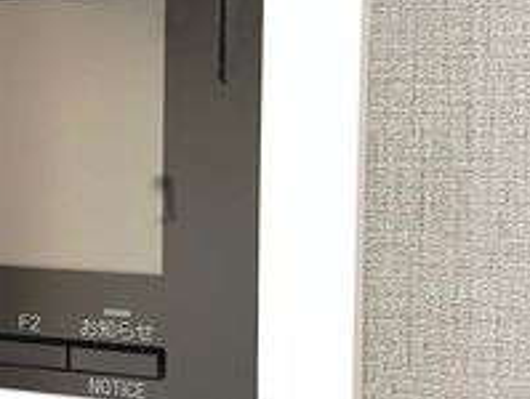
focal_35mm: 73
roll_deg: +0.6
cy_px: 192
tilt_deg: -4.2
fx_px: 1120
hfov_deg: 25.1
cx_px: -24
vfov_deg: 20.2
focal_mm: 4.2
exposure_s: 1/60
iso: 200
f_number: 1.6
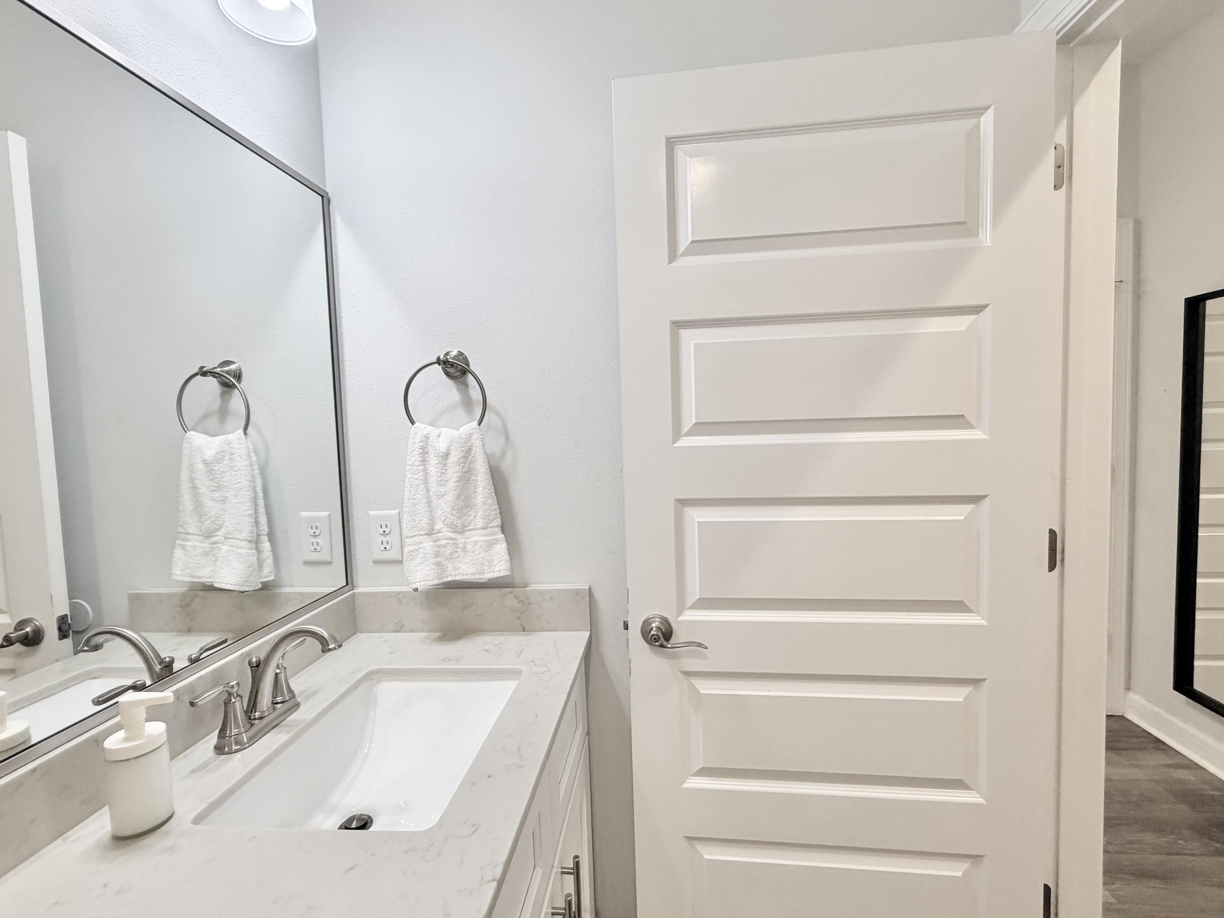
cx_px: 627
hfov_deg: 94.5
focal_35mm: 16
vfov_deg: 78.1
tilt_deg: -3.6
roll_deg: +1.6
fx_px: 566
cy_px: 456
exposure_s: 1/120
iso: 200
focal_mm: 2.22
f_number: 2.2
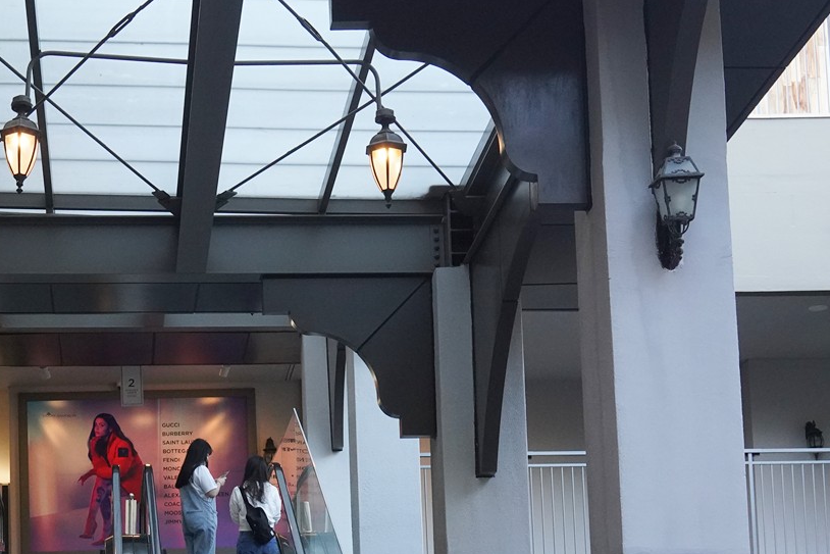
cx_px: 210
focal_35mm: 86
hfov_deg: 23.4
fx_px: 1983
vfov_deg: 15.3
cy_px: 660
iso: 3200
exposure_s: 1/100
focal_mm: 35
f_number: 10
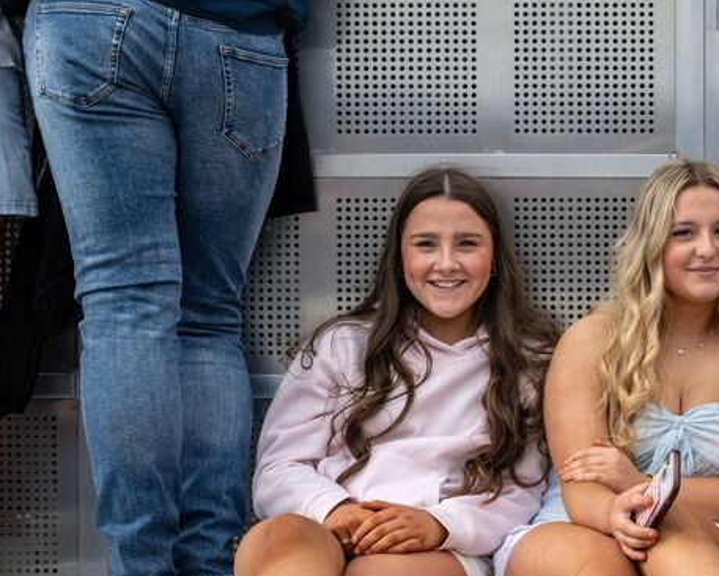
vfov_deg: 15.3
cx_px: 779
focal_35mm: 101
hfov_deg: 18.3
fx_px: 2150
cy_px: 272
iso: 160
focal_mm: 41
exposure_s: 1/400
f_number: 6.3
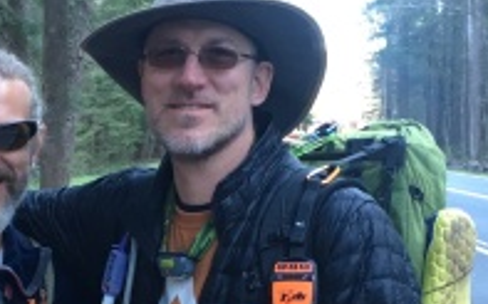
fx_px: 1330
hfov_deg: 20.6
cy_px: 351
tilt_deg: -8.5
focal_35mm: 100
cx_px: 121
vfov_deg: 12.8
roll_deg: -0.9
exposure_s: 1/30
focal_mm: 4.15
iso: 64
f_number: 2.2
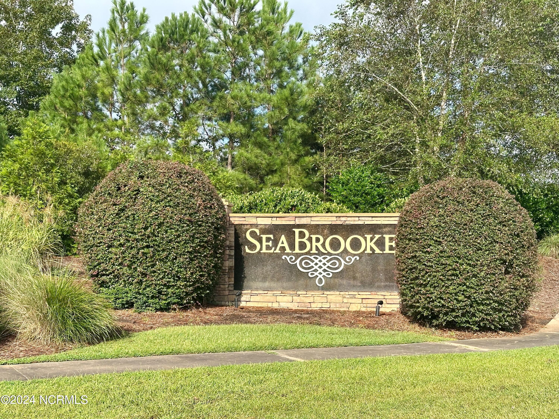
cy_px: 210
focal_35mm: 48
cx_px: 280
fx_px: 775
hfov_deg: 39.7
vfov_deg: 30.3
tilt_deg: +1.6
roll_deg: +1.0
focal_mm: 6.86
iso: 64
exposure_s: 1/2028
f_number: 1.78
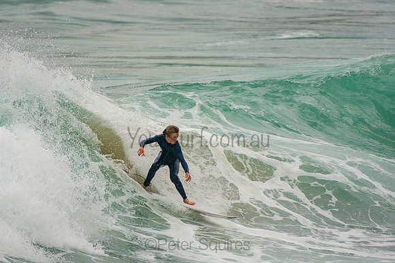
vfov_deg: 2.3
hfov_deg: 3.4
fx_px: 6585
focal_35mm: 600
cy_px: 132
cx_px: 198
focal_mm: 400
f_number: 5.6
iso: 200
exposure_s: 1/1250
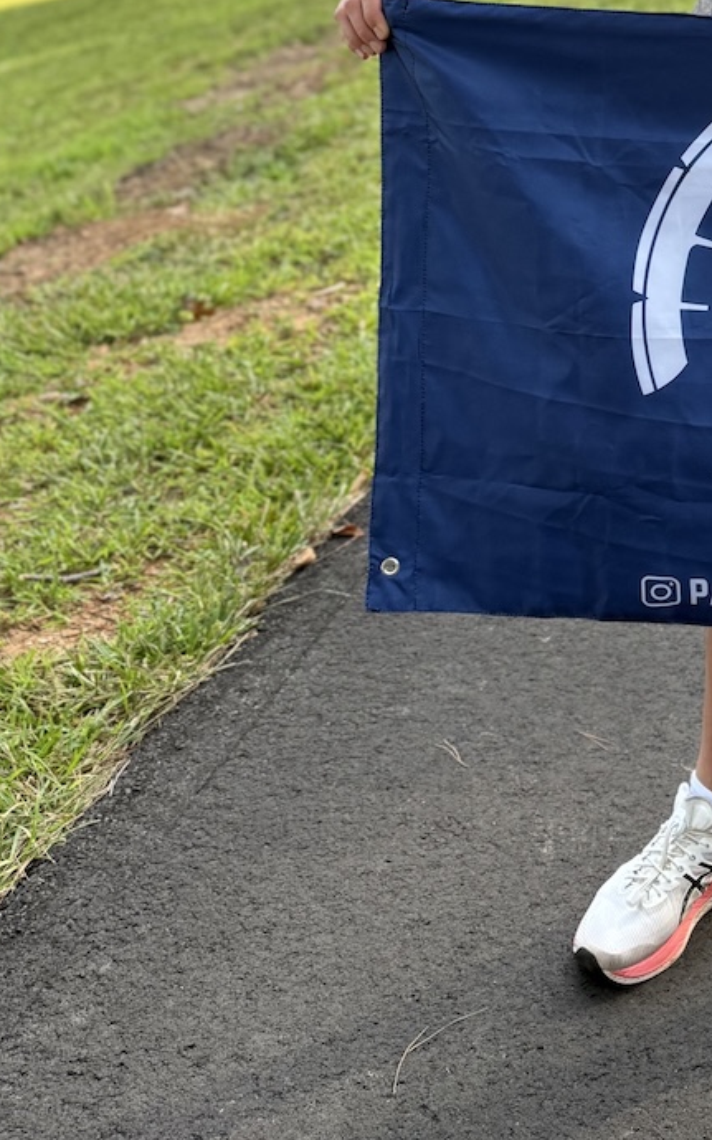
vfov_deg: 31.6
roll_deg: -3.3
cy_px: -33
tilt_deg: -9.5
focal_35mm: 59
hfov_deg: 20.6
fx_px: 1833
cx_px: 838
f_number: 1.78
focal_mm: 6.76
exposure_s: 1/391
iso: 100
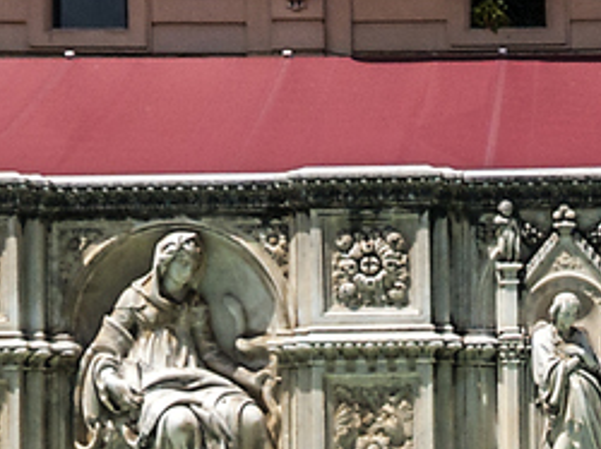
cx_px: 637
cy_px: 432
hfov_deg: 19.3
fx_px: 1700
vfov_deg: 14.8
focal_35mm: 98
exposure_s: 1/640
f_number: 13
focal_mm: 12
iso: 250
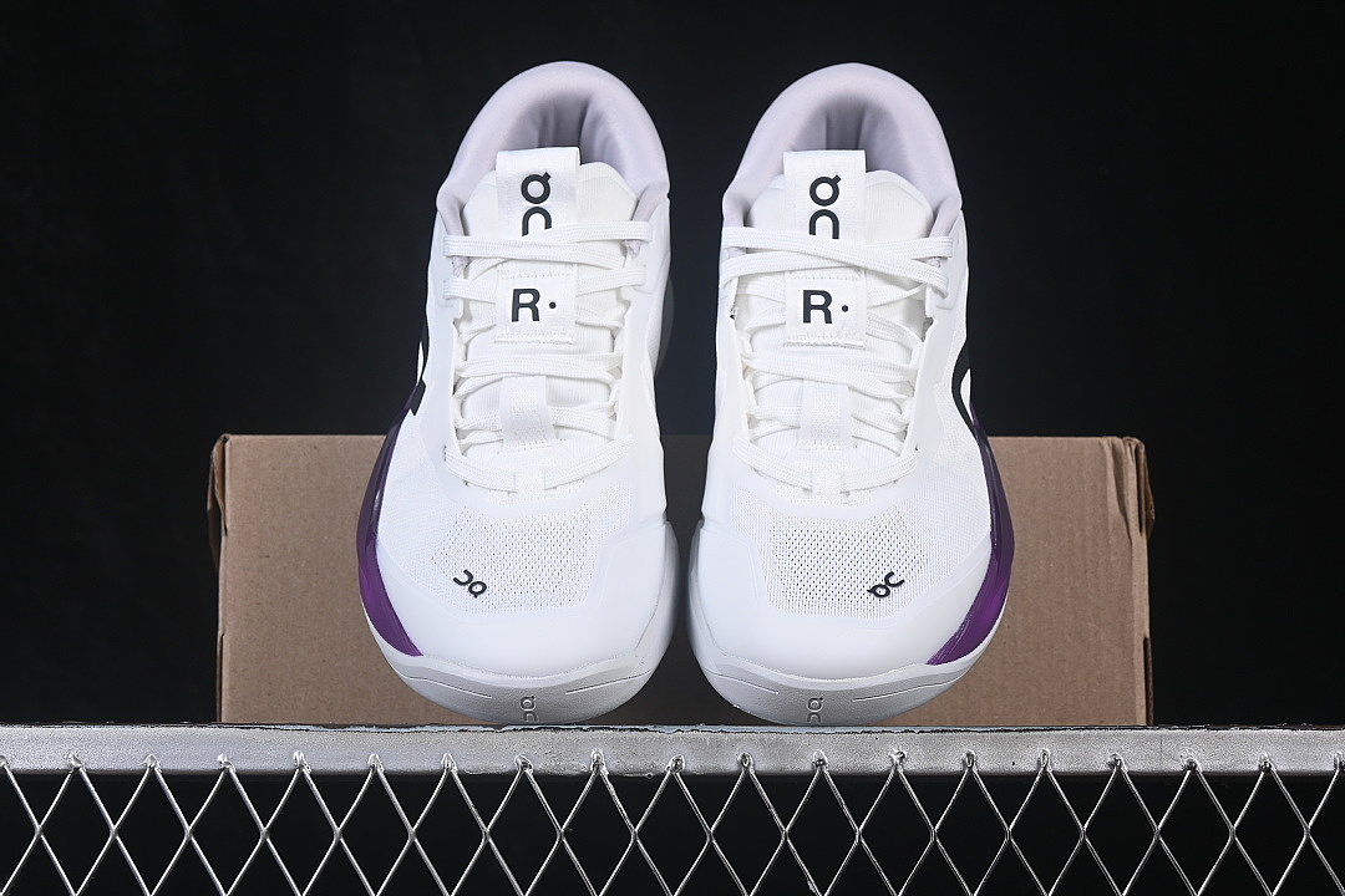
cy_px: 448
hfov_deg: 27.0
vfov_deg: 18.2
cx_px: 672
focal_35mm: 75
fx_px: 2802
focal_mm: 50
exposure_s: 1/80
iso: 160
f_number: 8
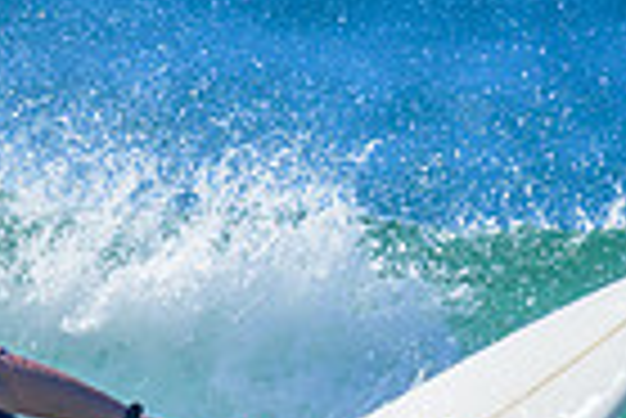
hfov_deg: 0.5
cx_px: -95
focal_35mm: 4174
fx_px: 72656
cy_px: 526
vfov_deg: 0.3
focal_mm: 800
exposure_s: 1/2000
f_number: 6.3
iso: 450
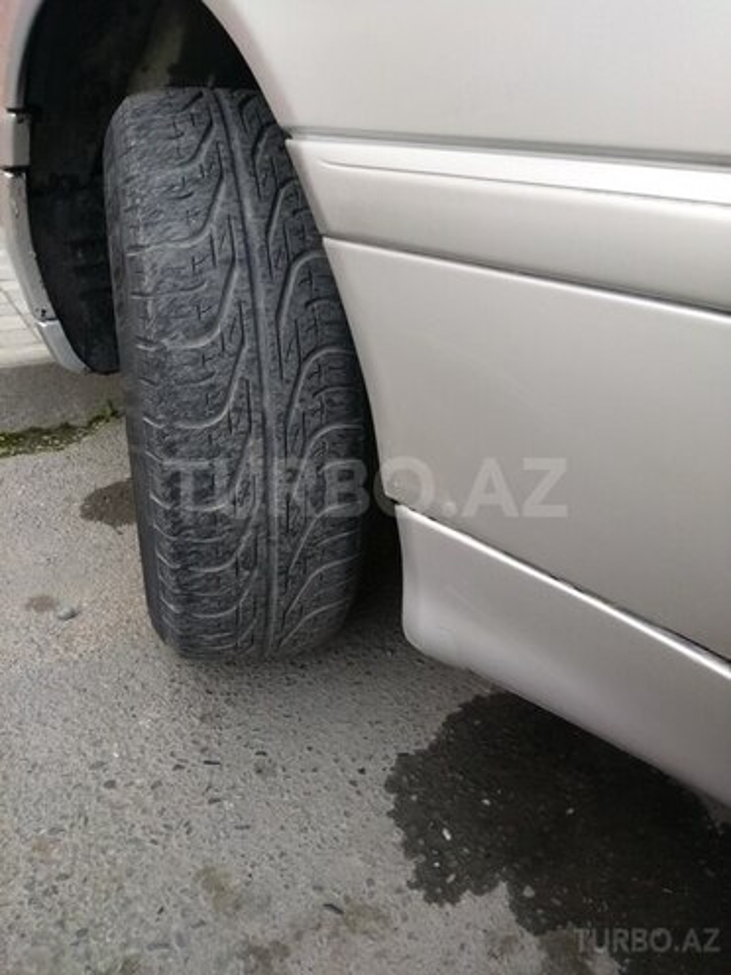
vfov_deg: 79.0
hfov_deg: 63.4
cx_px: 366
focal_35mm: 21
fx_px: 591
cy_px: 488
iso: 123
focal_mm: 3.57
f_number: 2
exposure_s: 1/100
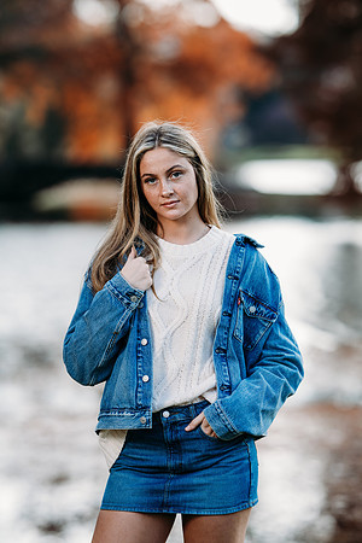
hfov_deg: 10.2
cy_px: 272
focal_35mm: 135
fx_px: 2036
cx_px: 181
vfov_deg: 15.2
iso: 200
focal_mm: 135
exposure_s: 1/500
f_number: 2.2
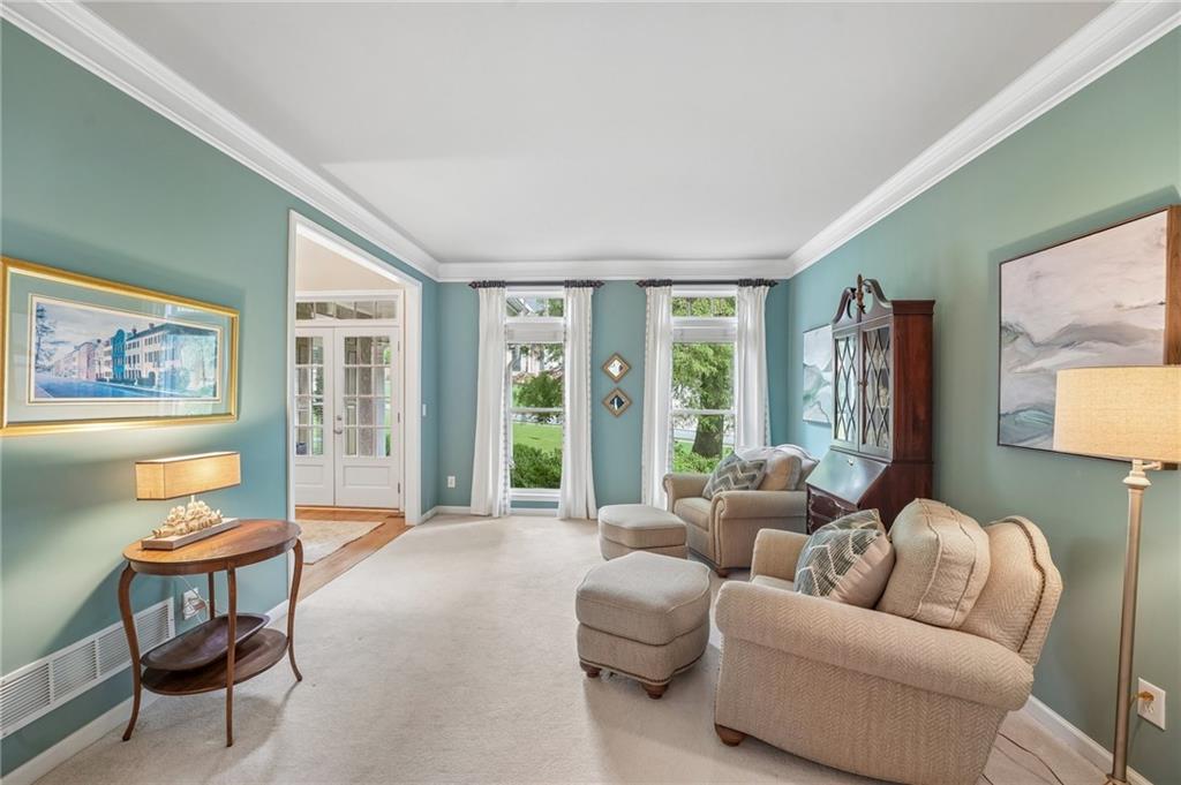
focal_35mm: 14
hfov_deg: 104.3
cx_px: 590
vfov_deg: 81.1
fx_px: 459
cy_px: 392
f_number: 8
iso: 320
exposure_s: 1/4
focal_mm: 14
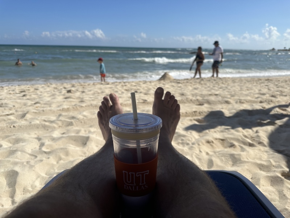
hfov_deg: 71.6
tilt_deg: -17.1
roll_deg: -0.9
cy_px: 109
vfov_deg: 56.8
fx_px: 201
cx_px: 145
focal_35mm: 24
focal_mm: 6.86
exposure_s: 1/8929
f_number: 1.78
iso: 80
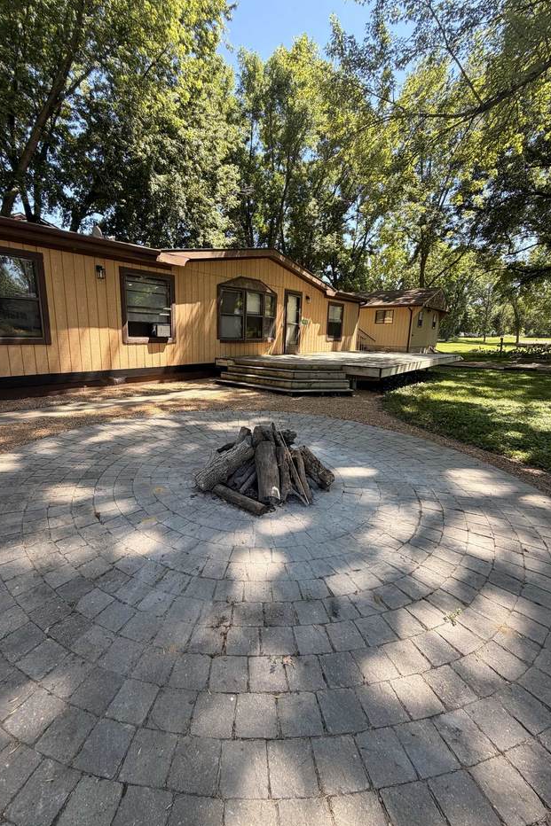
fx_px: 344
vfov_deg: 100.4
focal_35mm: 15
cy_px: 411
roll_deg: -1.3
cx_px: 248
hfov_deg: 77.1
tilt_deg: -11.3
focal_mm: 2.22
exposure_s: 1/235
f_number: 2.2
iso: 40
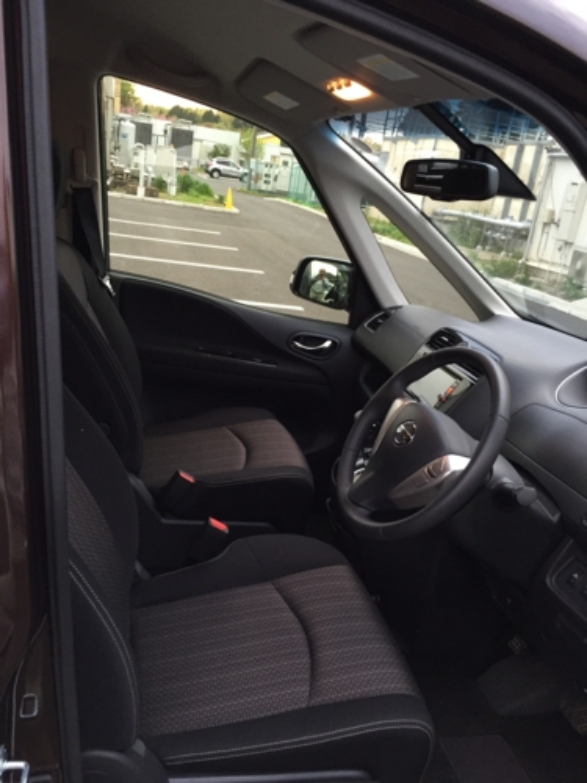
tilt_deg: -17.0
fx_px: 656
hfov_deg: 48.2
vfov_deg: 61.7
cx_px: 294
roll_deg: -8.1
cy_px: 392
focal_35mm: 29
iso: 100
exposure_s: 1/30
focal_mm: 4.15
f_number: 2.2
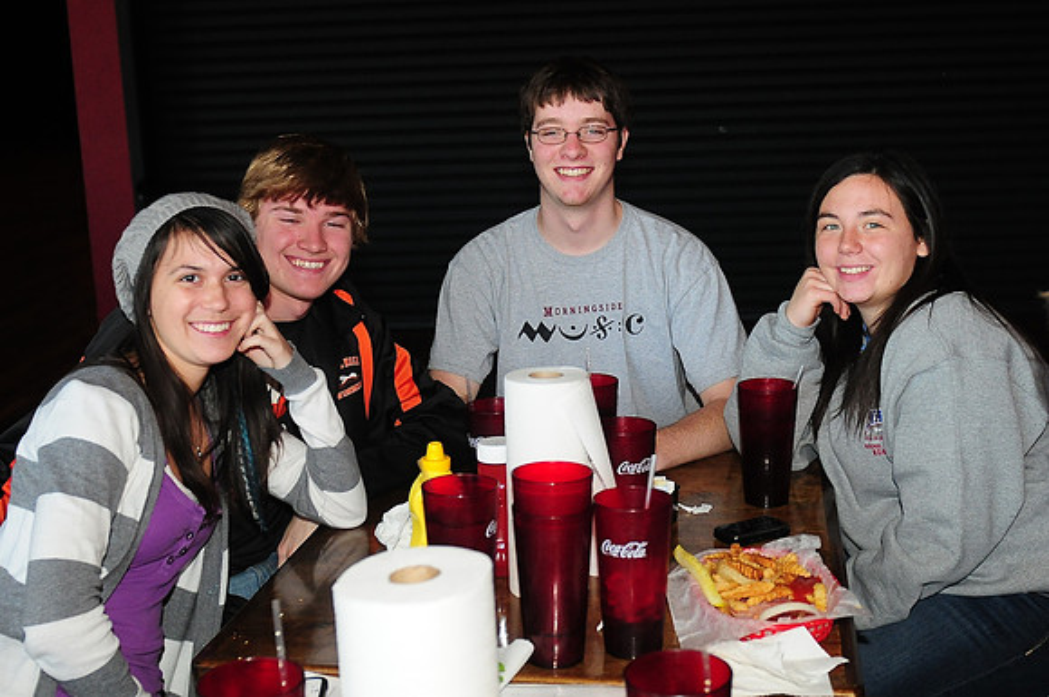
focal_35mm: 36
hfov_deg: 53.2
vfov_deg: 36.8
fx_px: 1048
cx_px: 524
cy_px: 348
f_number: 3.2
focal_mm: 24
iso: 1000
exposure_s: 1/320
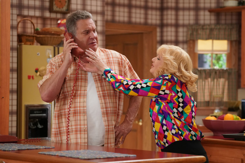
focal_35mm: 121
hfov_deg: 16.9
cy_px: 82
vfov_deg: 11.3
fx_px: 823
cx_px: 122
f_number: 4
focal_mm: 121
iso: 6400
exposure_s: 1/250
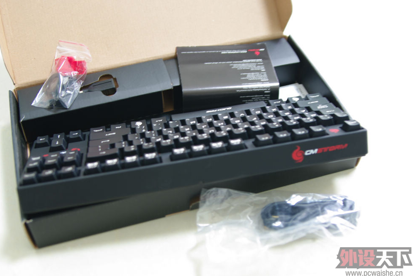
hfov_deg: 44.5
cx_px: 202
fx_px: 505
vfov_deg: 30.5
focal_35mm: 44
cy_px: 141
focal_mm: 28
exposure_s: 1/3.33
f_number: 2.8
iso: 100
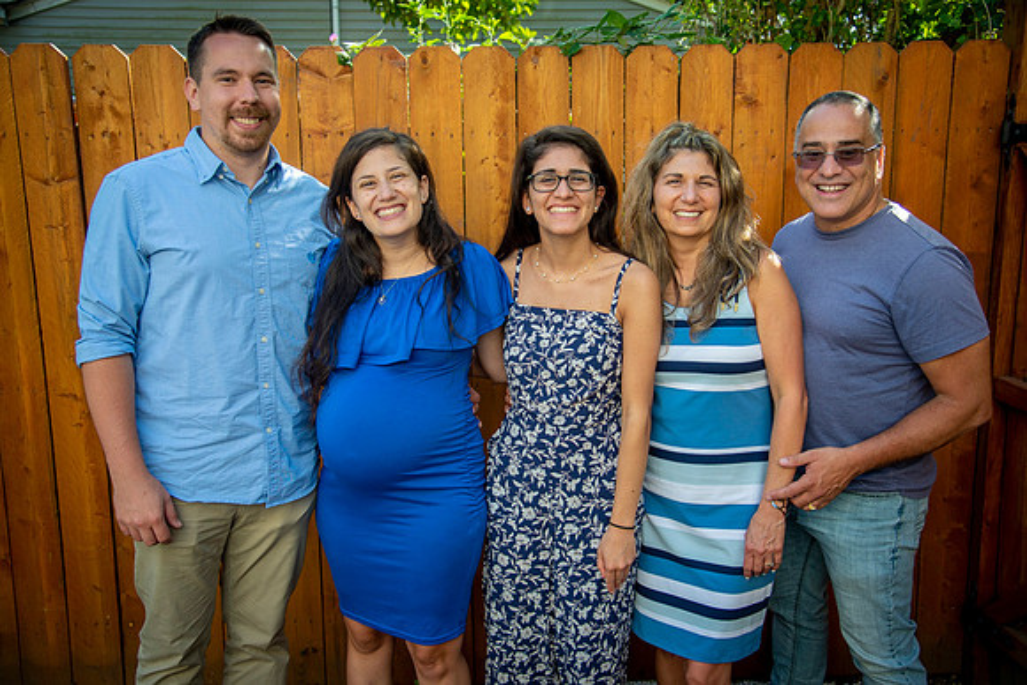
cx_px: 514
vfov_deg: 38.9
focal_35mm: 34
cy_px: 342
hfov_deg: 55.8
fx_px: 970
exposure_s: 1/320
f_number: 4
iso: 125
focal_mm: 34
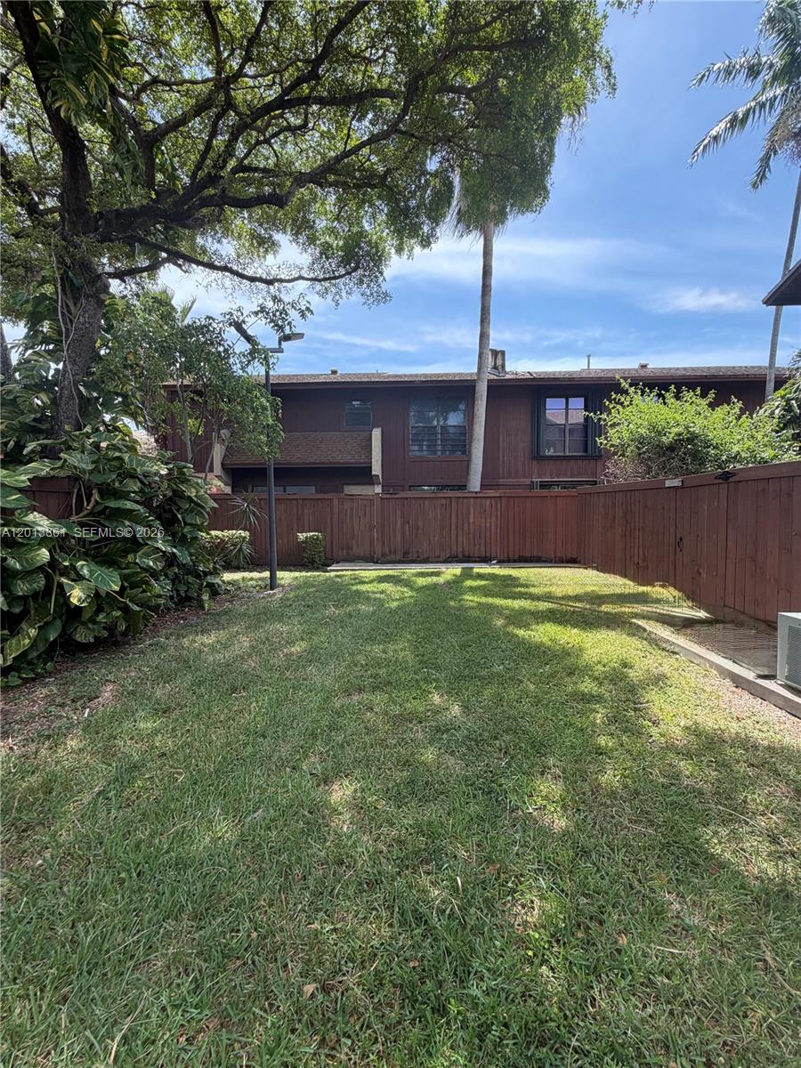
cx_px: 400
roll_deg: -0.1
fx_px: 432
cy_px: 534
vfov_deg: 102.1
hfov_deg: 85.7
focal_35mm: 14
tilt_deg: -2.0
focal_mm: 2.22
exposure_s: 1/502
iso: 40
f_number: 2.2
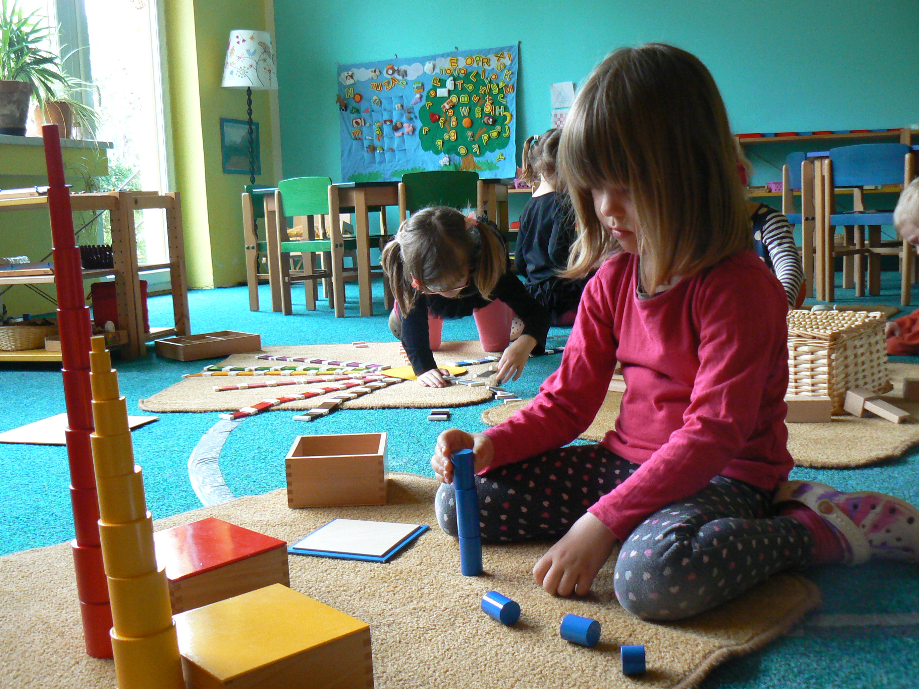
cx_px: 448
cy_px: 351
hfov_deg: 50.1
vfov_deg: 38.7
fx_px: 982
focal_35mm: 37
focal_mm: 6
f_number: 2.8
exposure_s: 1/30
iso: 200
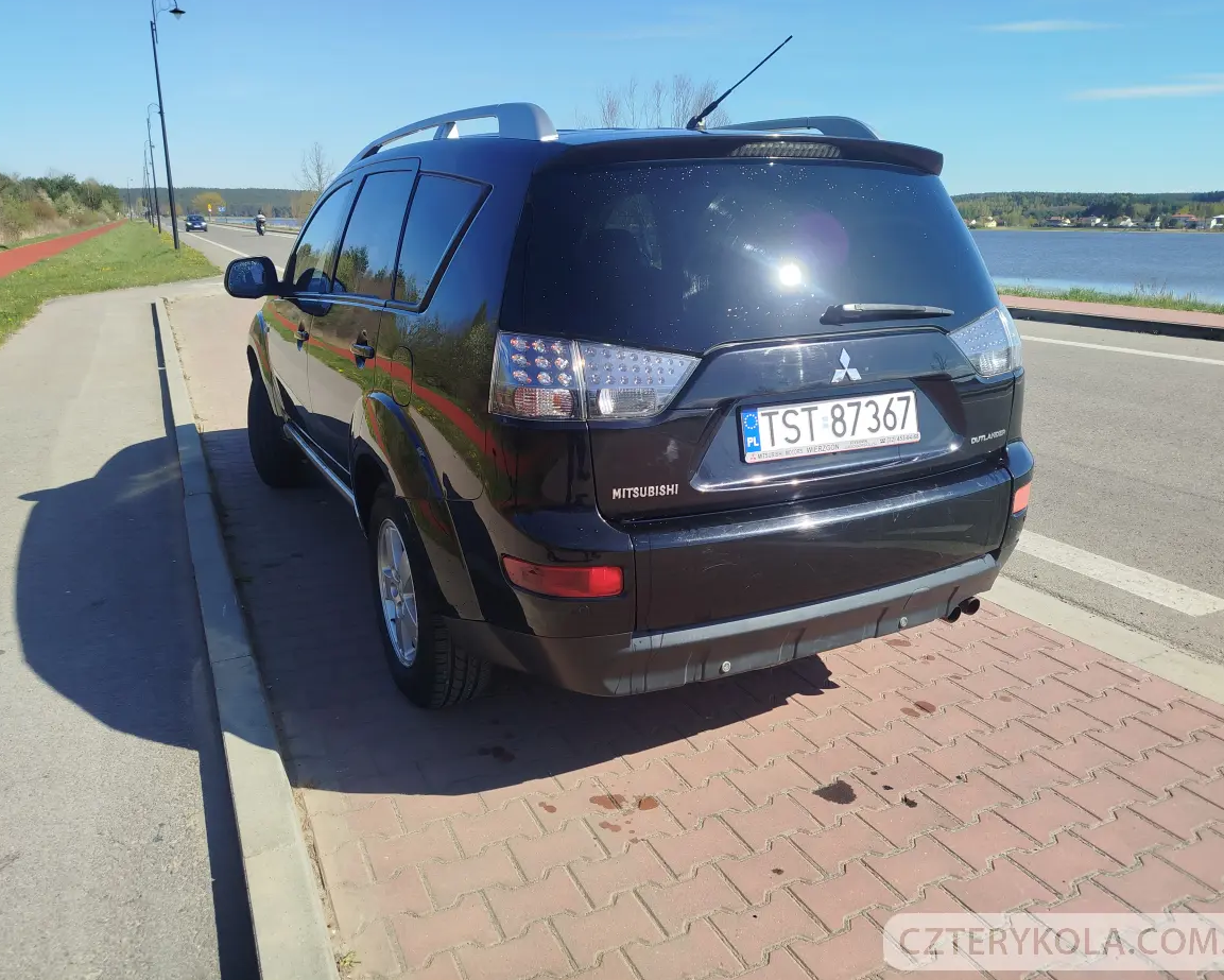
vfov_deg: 54.9
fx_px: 942
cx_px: 620
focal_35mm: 26
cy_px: 478
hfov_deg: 66.0
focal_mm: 5.31
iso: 50
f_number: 1.7
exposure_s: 1/803
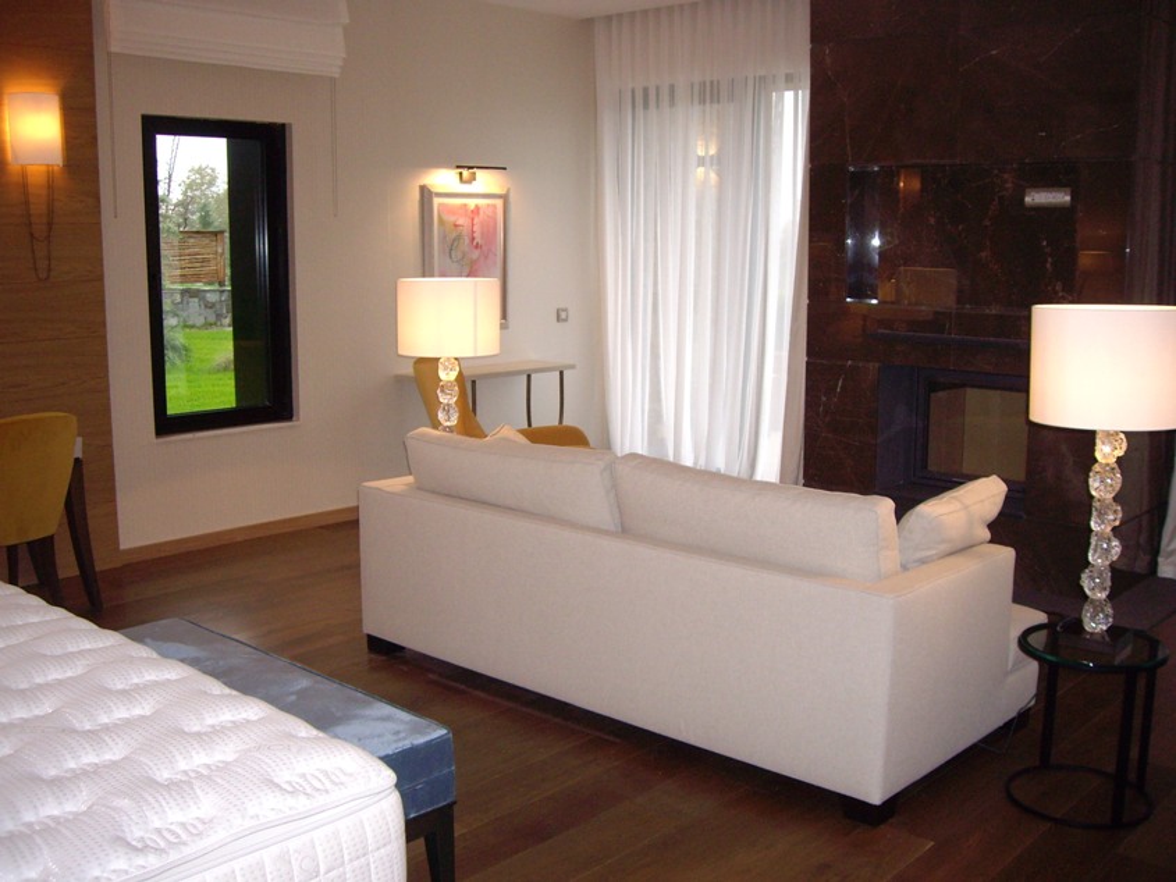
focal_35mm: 38
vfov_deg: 37.7
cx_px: 588
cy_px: 441
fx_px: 1291
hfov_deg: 49.0
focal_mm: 6.2
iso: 200
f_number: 2.7
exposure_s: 1/40
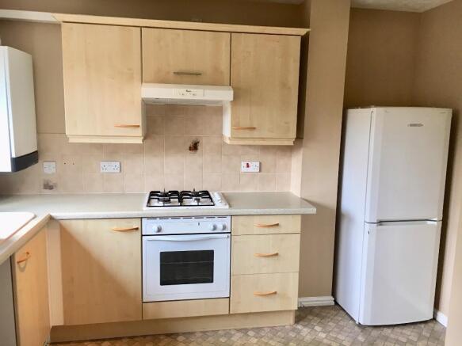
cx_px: 231
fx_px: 387
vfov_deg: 48.2
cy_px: 173
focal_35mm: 29
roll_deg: -1.5
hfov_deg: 61.7
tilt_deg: -9.8
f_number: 2.2
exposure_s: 1/33
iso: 40
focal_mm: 4.15
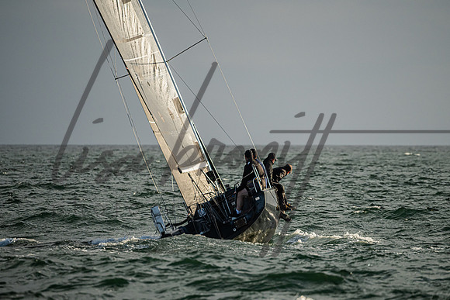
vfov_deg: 2.7
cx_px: 248
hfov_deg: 4.0
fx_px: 6417
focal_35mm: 513
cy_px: 174
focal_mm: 400
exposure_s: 1/3200
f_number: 5.6
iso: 560
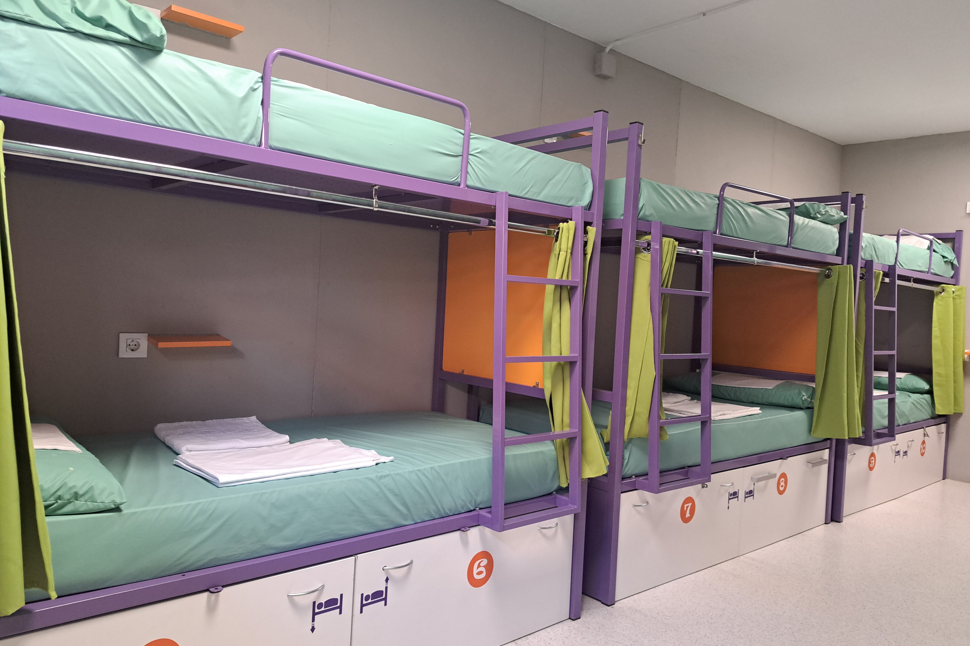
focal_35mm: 25
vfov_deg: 51.3
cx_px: 485
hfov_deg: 71.5
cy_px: 330
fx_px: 674
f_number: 1.8
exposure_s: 1/50
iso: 320
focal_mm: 5.23
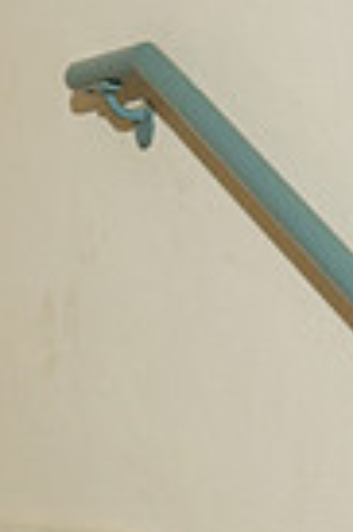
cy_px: 789
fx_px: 3259
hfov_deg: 6.1
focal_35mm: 221
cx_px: -334
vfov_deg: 9.1
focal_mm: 41
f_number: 5.6
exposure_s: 1/200
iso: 400
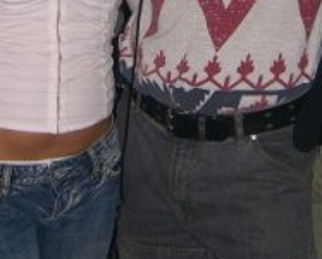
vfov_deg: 12.5
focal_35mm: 119
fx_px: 1135
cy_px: -104
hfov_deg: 16.1
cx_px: 181
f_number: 2.8
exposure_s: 1/320
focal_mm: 7.9
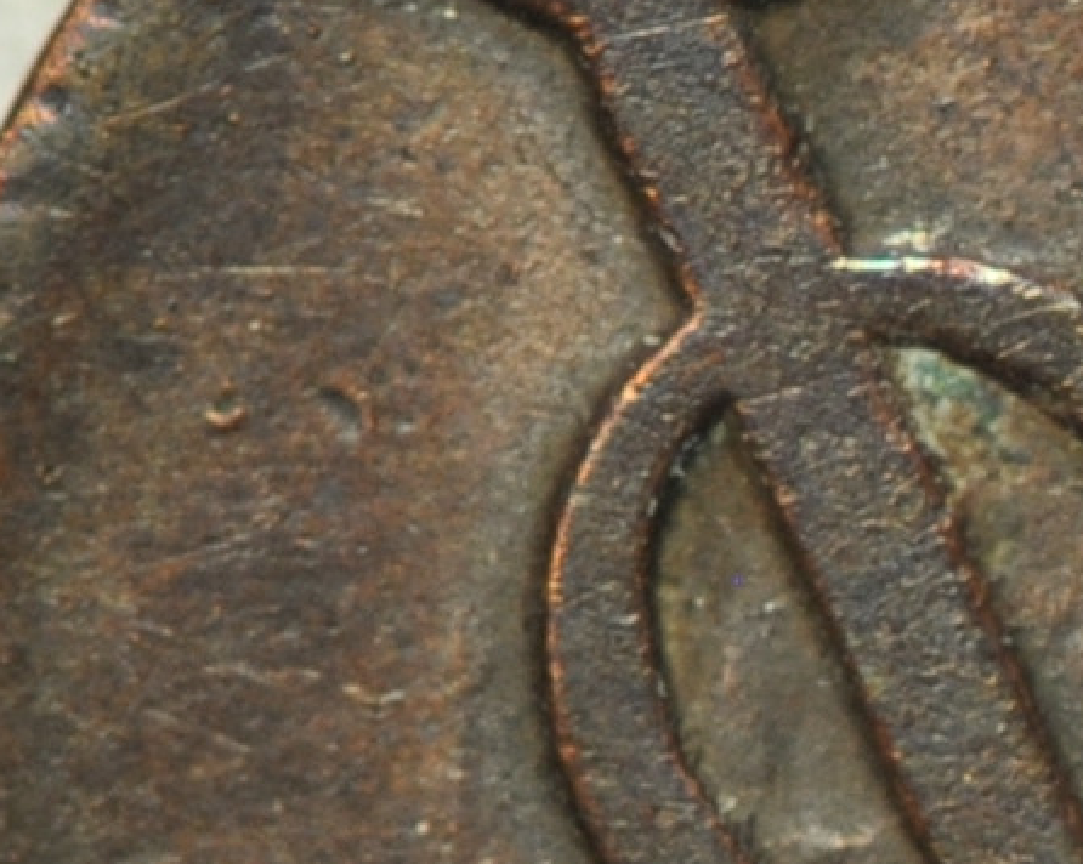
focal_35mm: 406
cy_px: 706
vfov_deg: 3.8
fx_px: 13002
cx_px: 1663
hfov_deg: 4.7
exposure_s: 1/160
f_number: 4.2
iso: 800
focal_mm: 60
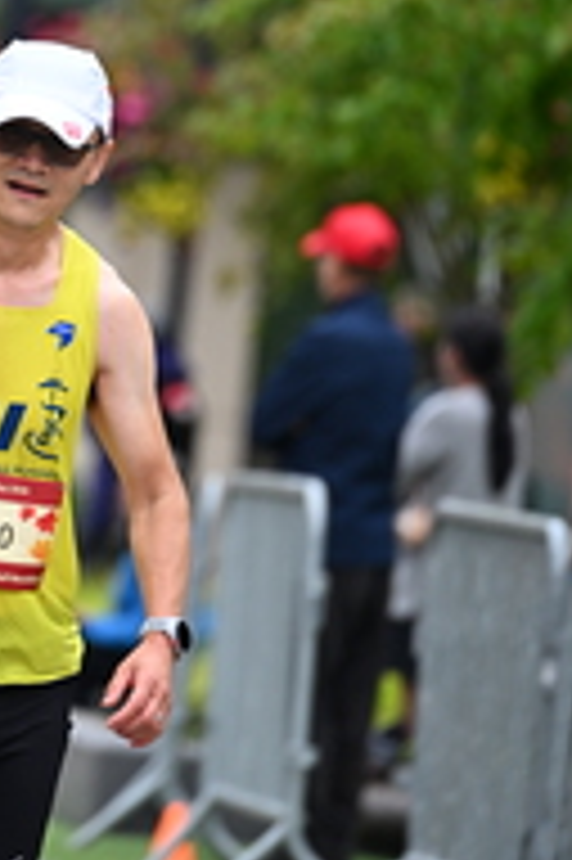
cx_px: -236
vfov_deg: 3.6
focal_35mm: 577
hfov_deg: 2.4
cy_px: 131
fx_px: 13776
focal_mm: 200
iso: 640
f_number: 2.8
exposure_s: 1/2000
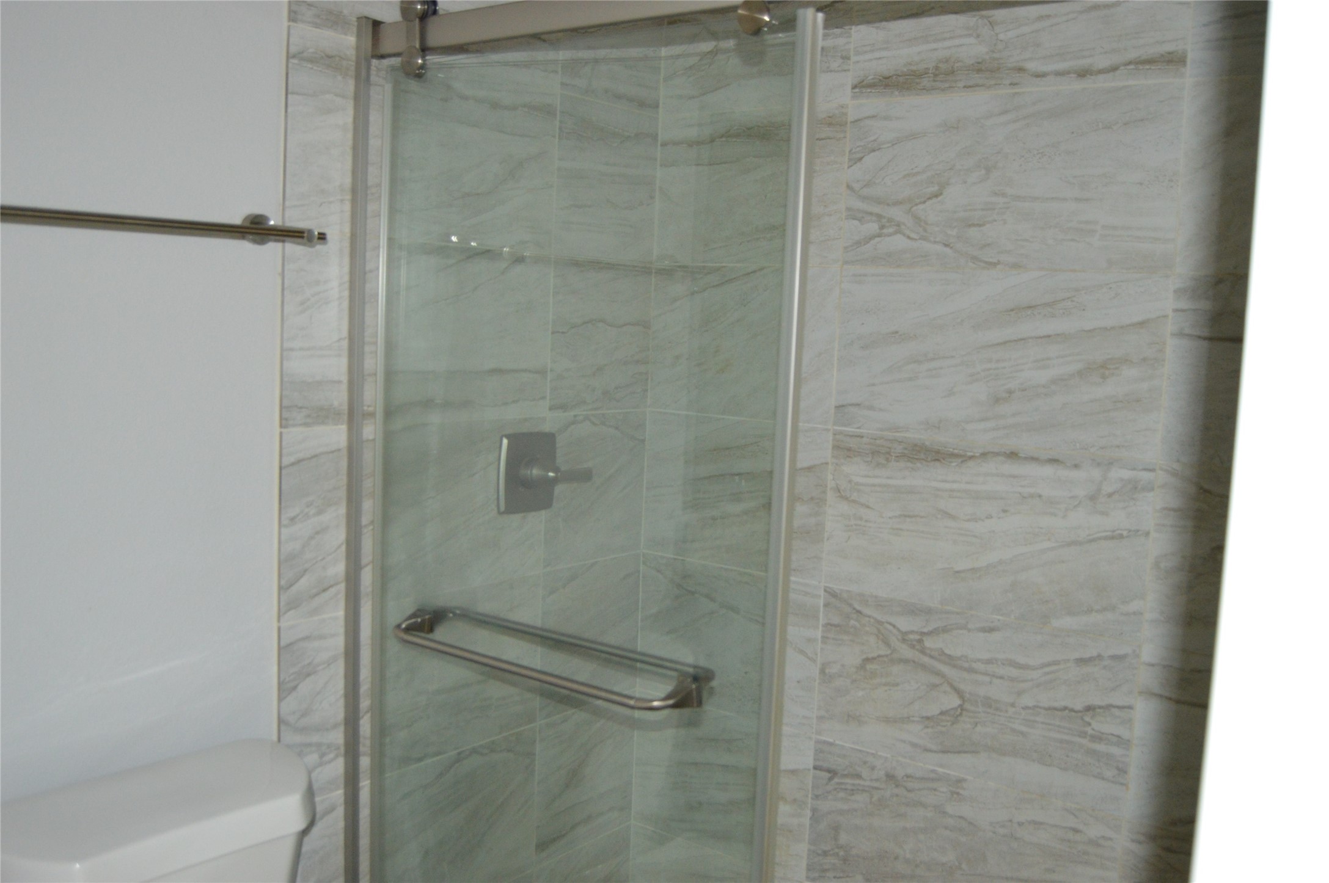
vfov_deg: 43.5
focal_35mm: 30
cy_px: 442
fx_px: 1106
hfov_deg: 62.0
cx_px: 664
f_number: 3.5
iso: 1250
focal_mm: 20
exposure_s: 1/60
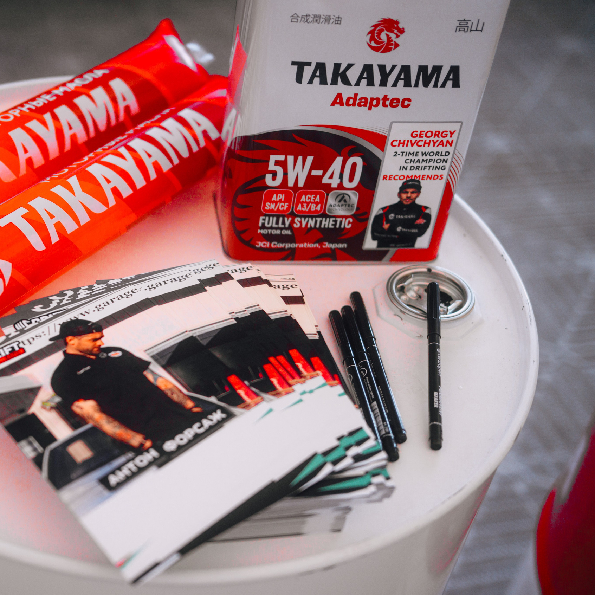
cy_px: 321
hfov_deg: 30.6
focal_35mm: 55
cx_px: 157
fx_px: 1070
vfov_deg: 31.1
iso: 800
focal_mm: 40
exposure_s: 1/500
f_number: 2.2
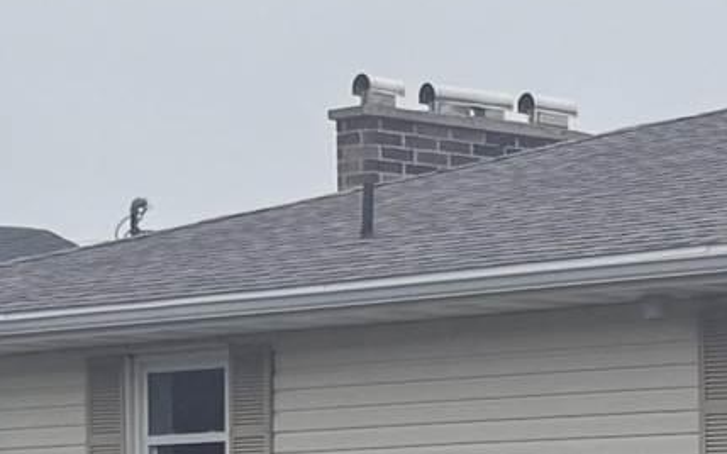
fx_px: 3606
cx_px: 1340
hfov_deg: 10.7
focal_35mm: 182
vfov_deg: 7.1
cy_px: 603
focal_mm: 6.76
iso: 80
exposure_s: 1/3425
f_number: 1.78
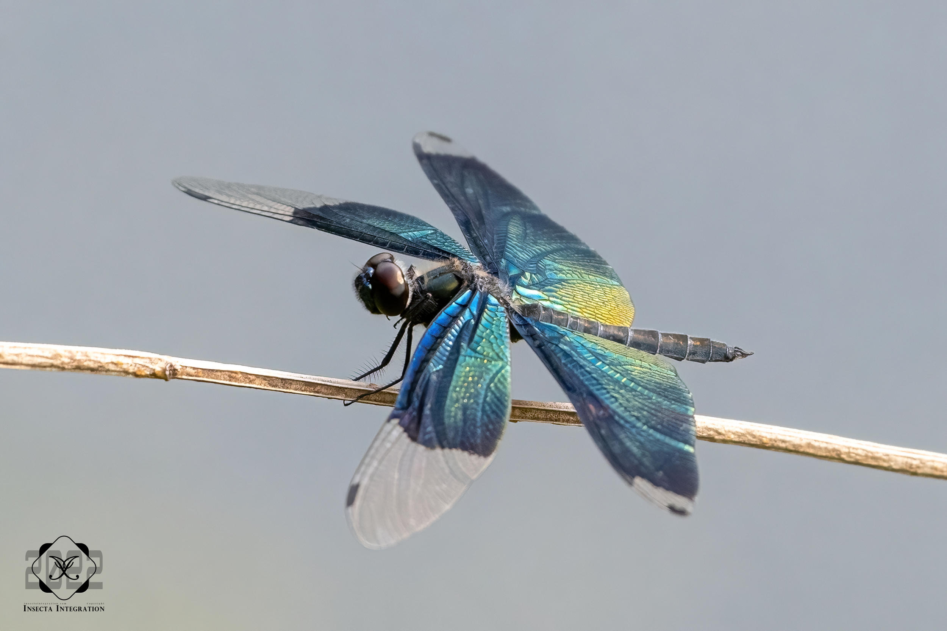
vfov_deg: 2.8
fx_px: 13153
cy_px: 316
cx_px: 474
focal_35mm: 500
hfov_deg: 4.1
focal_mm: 500
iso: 1000
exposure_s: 1/800
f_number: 5.6
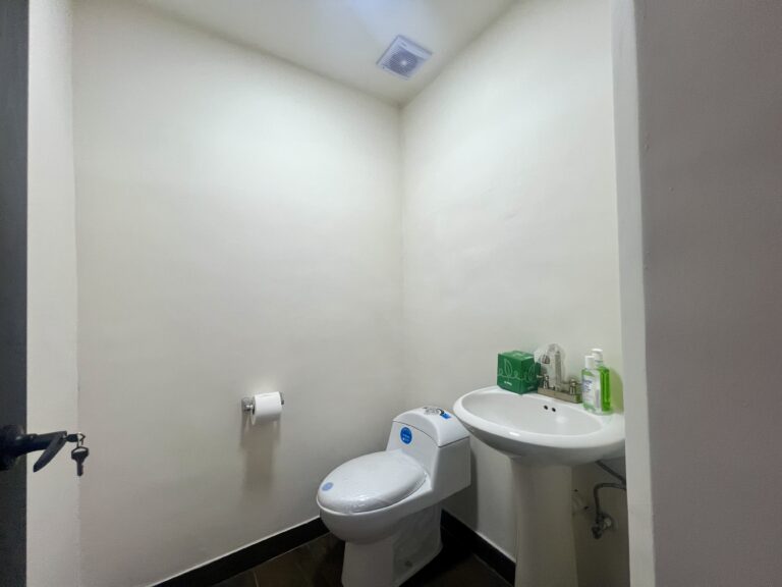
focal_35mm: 13
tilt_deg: +1.4
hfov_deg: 106.2
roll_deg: +1.3
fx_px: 294
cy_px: 294
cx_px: 391
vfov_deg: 89.9
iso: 100
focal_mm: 1.57
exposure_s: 1/120
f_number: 1.8
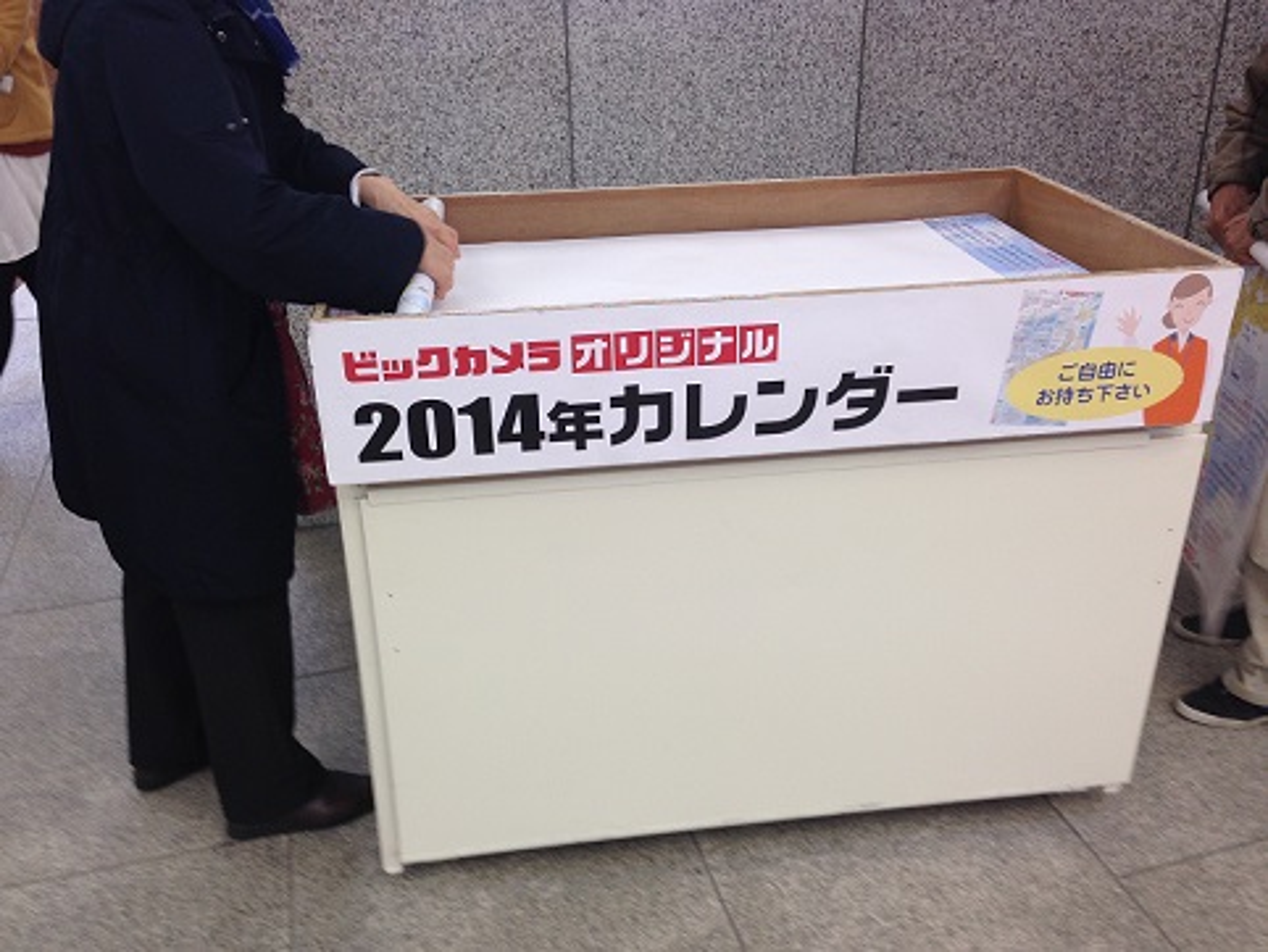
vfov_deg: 43.0
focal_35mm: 33
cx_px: 634
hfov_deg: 55.3
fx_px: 1209
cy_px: 476
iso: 50
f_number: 2.4
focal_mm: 4.12
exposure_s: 1/60
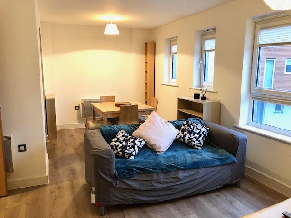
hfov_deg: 63.4
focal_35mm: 28
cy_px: 109
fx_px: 235
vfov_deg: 49.7
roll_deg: -1.4
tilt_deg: -8.9
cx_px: 146
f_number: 1.8
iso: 100
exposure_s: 1/17
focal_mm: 3.99
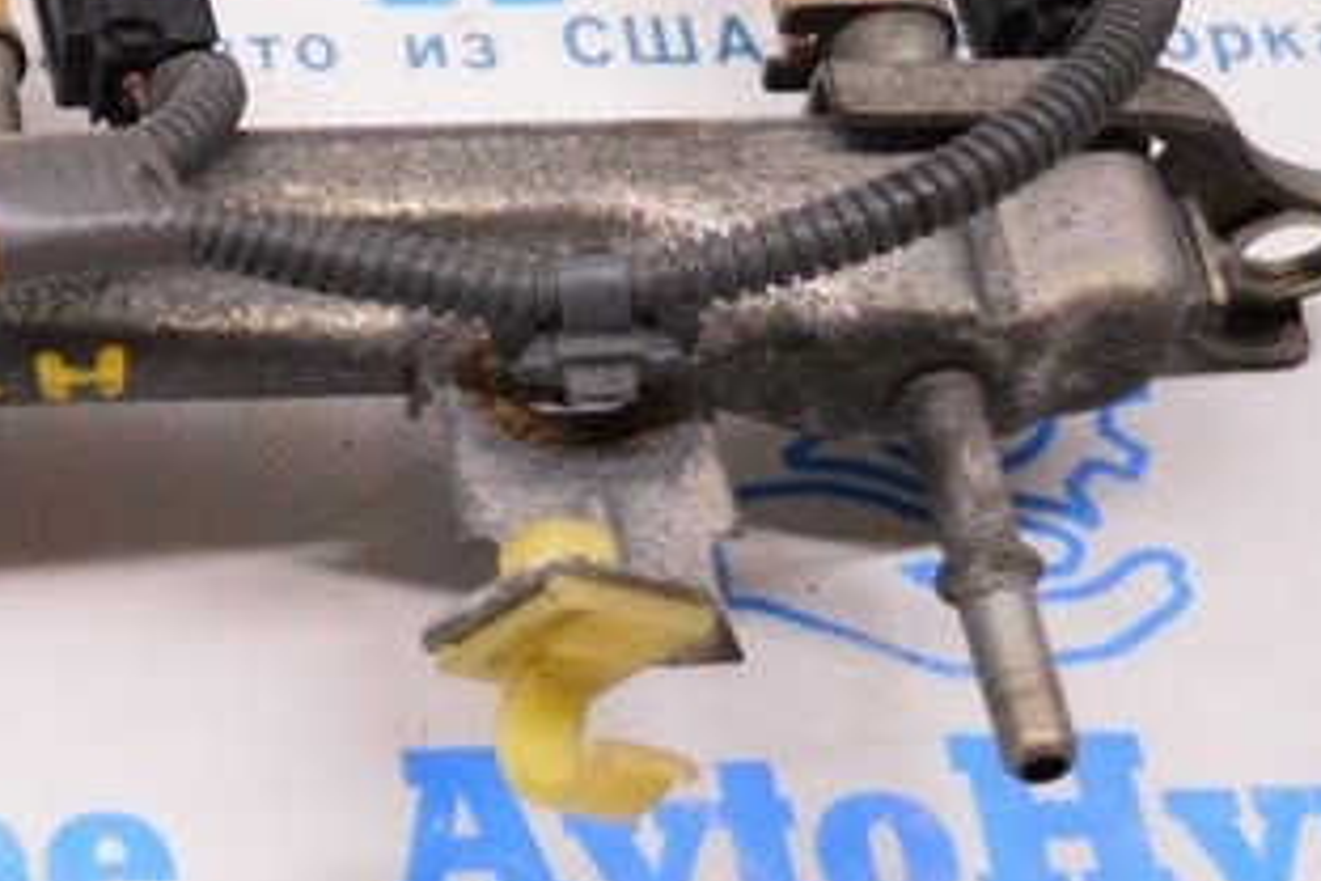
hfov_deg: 13.7
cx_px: -521
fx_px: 5234
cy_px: -49
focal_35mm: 143
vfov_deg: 9.5
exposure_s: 1/320
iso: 3200
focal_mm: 29
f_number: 4.2
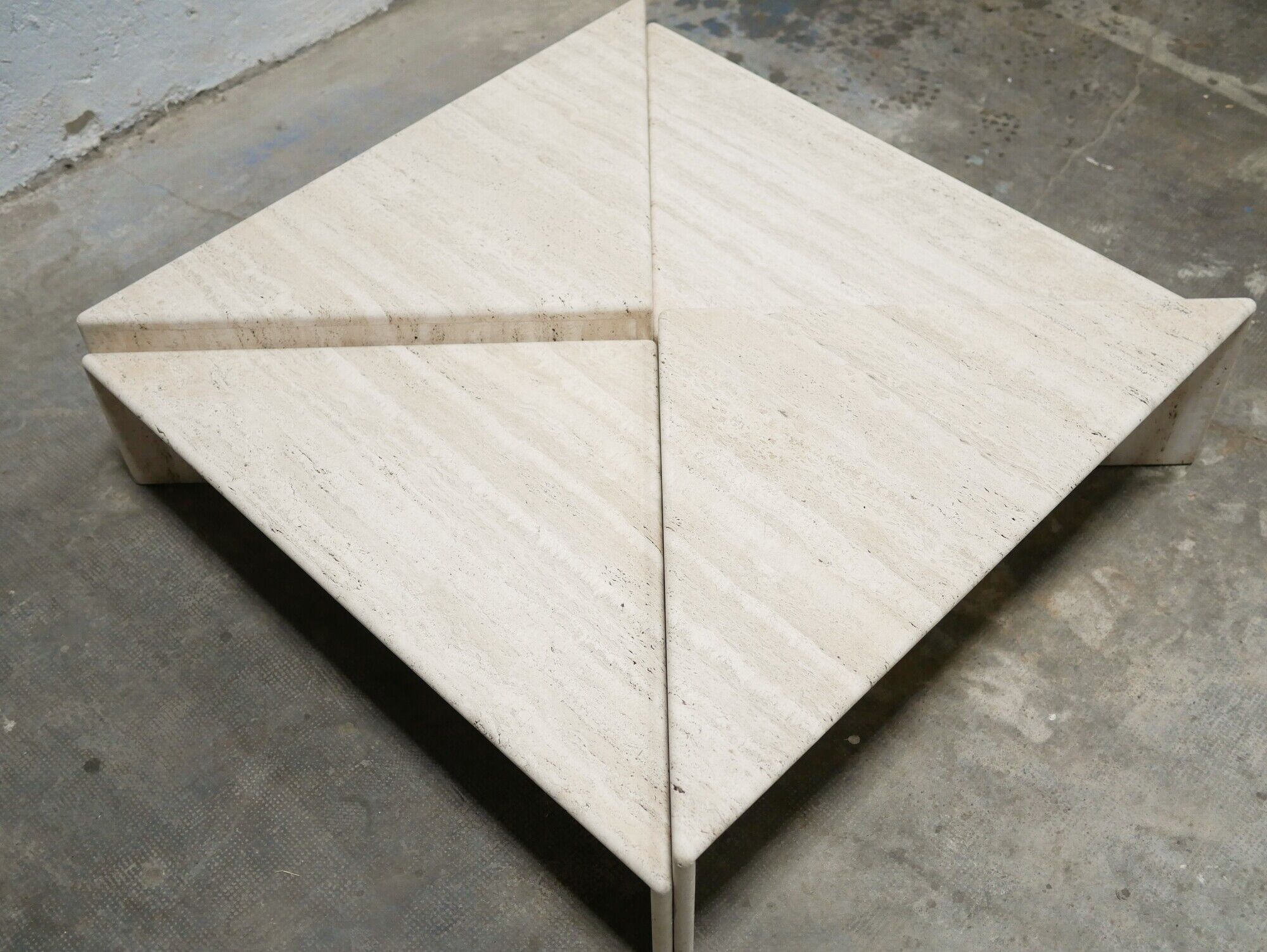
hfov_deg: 46.8
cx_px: 634
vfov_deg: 36.0
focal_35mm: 40
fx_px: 1465
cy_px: 476
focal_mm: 20
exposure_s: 1/60
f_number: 1.7
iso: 800
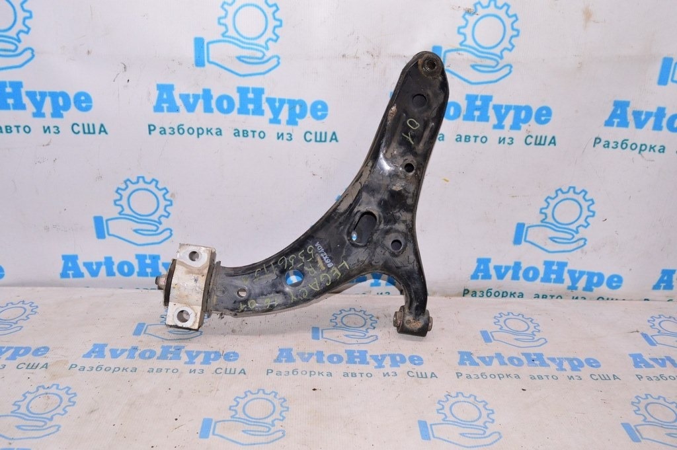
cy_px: 225
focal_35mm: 33
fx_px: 620
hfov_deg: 57.3
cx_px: 338
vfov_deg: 39.9
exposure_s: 1/200
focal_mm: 22
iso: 1600
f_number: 8
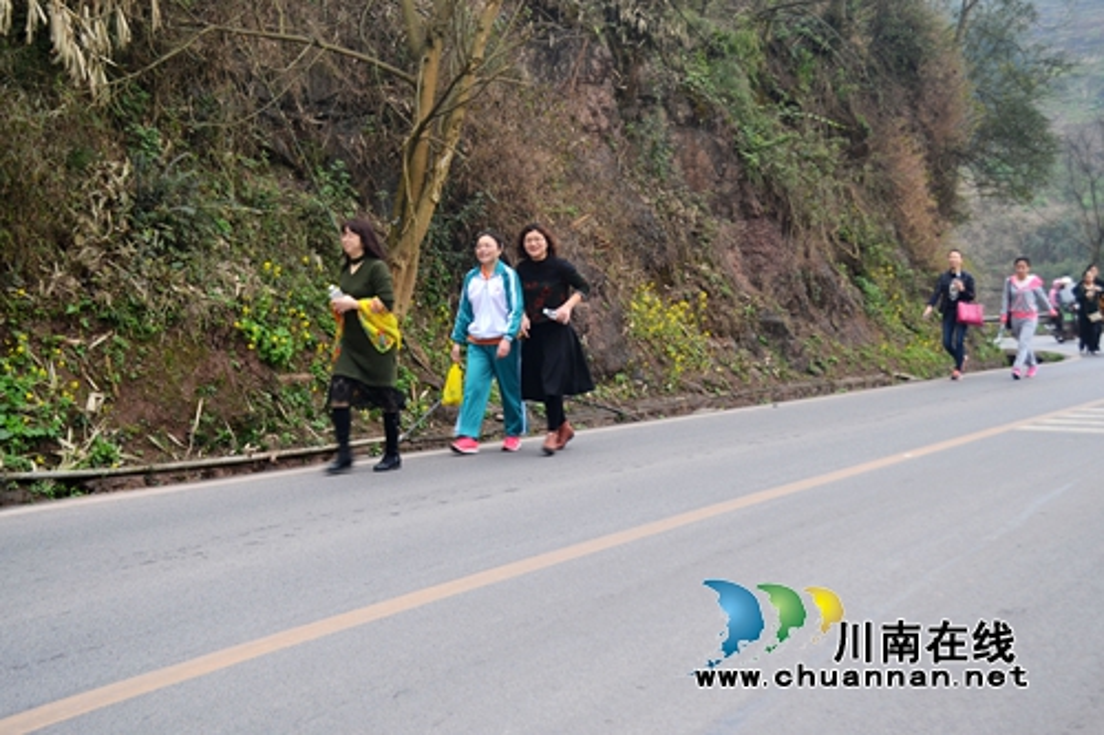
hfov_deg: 41.1
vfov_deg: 28.1
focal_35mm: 48
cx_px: 552
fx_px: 1471
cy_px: 368
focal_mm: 32
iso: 400
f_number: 4.8
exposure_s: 1/50
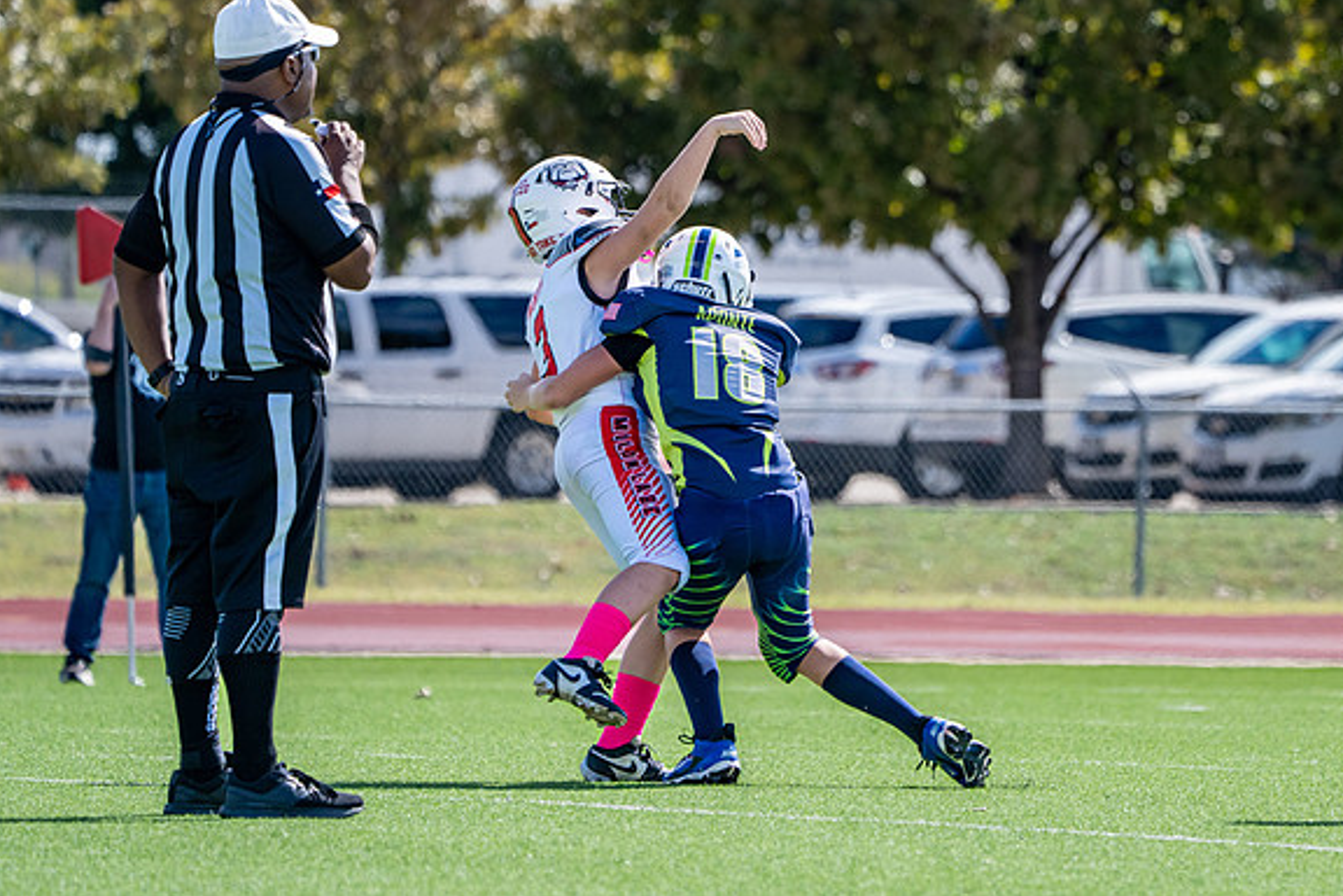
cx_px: 878
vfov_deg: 3.6
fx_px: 14212
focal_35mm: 381
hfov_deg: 5.4
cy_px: 419
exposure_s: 1/2500
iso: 640
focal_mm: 276
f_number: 5.6
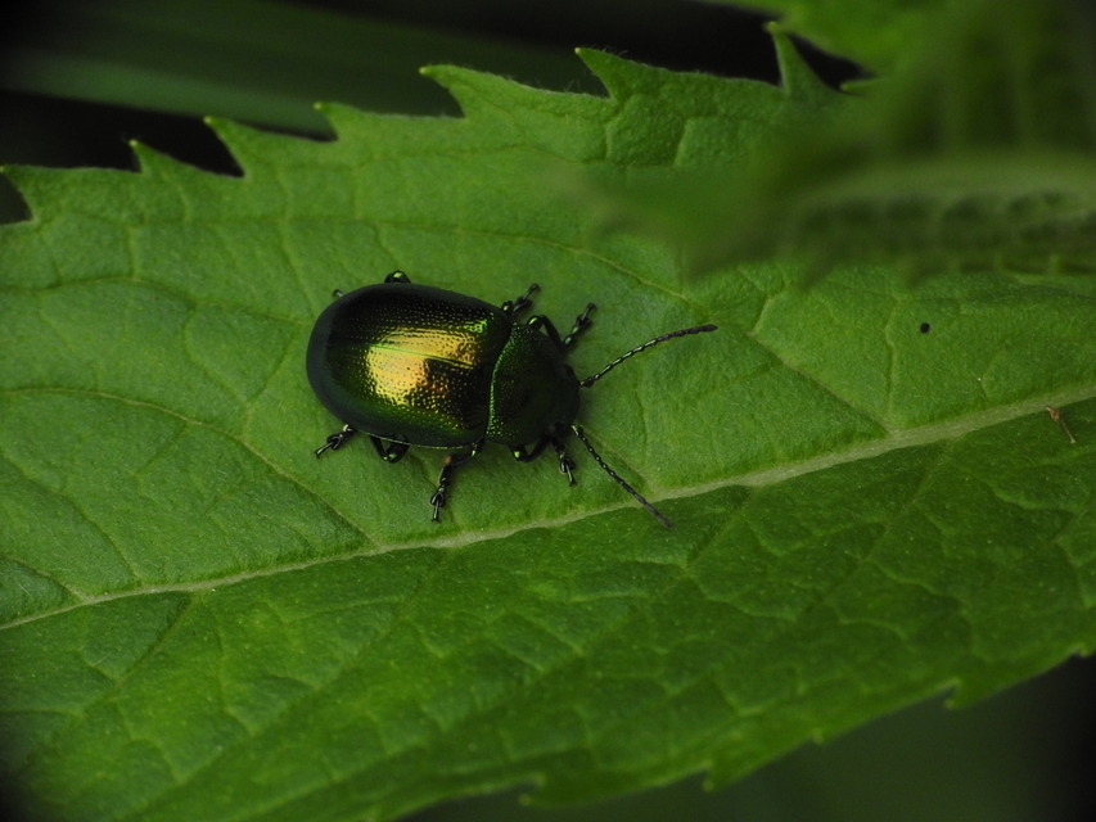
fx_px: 4275
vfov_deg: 11.0
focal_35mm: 135
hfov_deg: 14.6
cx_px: 548
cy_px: 411
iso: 400
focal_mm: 24.2
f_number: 5
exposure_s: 1/320
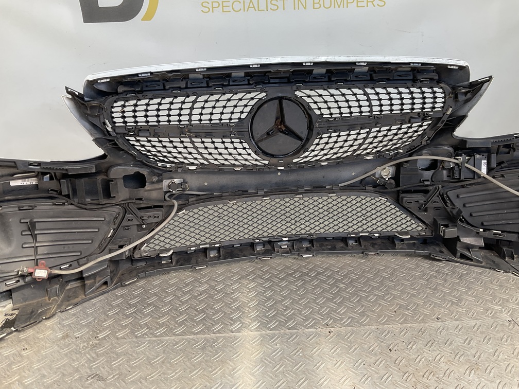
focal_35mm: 29
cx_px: 260
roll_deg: +3.4
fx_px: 435
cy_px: 194
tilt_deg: -22.8
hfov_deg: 61.7
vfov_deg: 48.2
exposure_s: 1/133
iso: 16
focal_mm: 3
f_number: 1.8
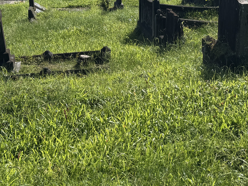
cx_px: 136
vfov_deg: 21.6
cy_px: 33
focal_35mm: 67
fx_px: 480
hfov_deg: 29.0
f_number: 1.78
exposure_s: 1/3597
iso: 80
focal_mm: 6.76
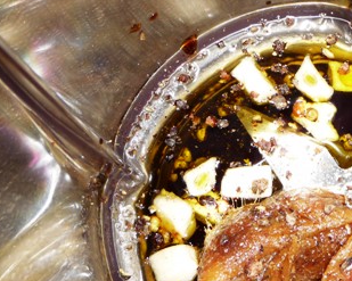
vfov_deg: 15.2
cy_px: 218
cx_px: 320
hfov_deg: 18.7
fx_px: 1052
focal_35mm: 101
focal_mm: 8.5
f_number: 4.2
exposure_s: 1/30
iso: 100
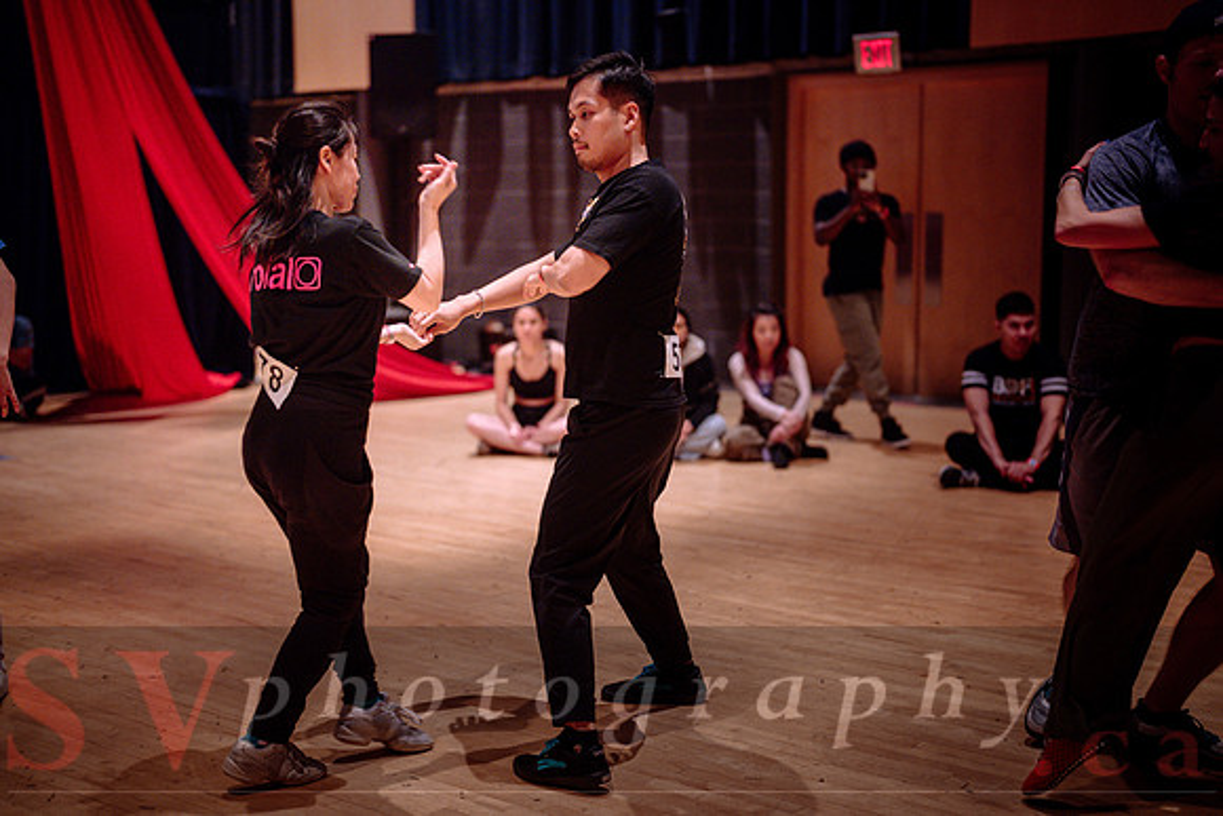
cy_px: 408
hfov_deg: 39.6
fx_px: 1699
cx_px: 612
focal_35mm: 50
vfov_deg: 27.0
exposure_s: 1/250
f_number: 1.2
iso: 1600
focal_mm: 50
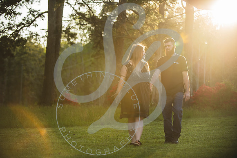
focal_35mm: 98
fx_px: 645
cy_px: 79
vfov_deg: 14.0
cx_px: 118
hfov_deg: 20.8
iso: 100
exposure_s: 1/320
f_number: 2.8
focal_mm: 98
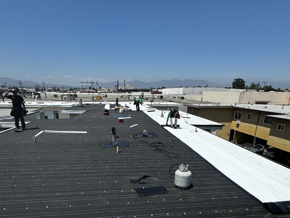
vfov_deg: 53.7
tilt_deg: -18.4
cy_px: 169
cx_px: 145
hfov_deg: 71.6
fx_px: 201
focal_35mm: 24
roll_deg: -2.1
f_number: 2.2
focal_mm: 2.22
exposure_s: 1/3390
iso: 50
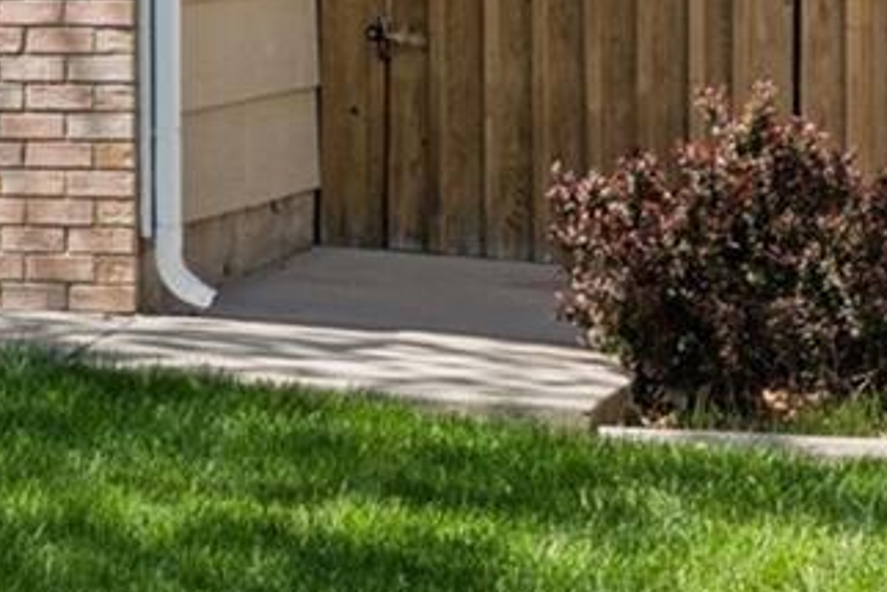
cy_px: -697
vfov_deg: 5.0
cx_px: -1055
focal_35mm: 268
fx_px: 6606
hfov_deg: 7.3
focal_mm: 54
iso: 400
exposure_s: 1/400
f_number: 8
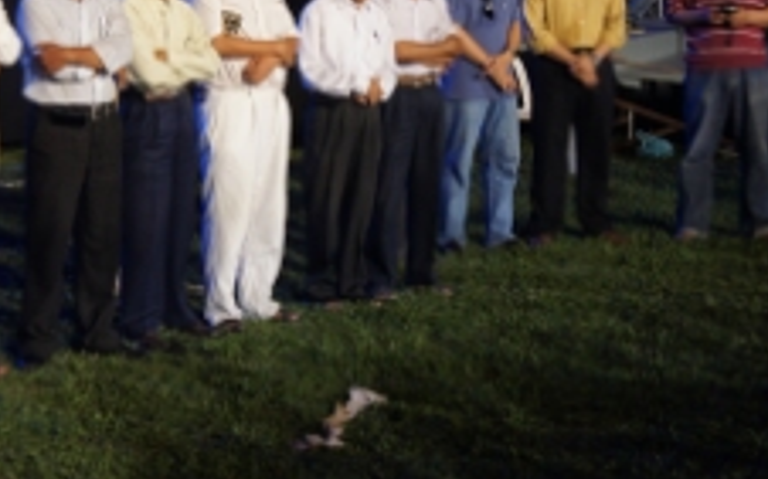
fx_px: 2155
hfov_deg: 20.0
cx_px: 167
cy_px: 78
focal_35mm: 103
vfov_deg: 12.6
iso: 1250
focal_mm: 34
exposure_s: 1/60
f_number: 4.5
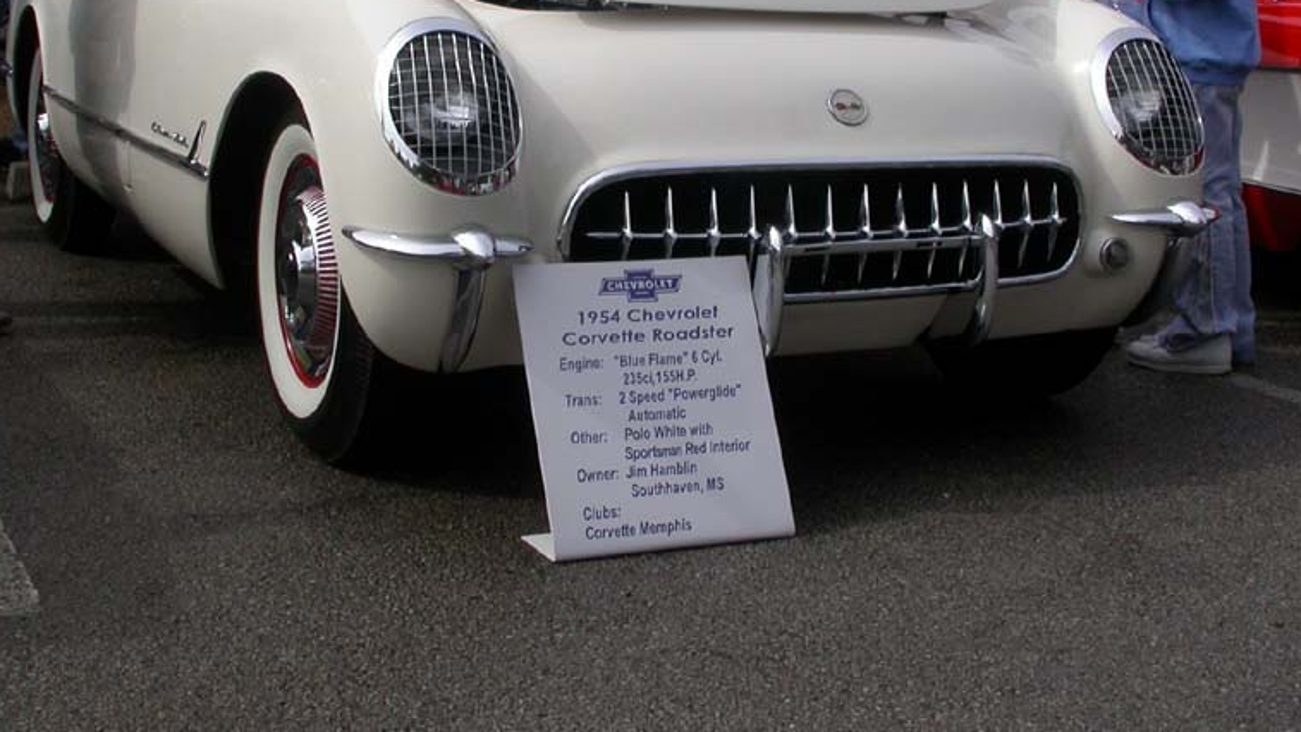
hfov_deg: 37.2
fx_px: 1932
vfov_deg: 21.2
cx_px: 617
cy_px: 168
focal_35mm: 56
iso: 100
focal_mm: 7.85
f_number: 7.5
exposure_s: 1/418
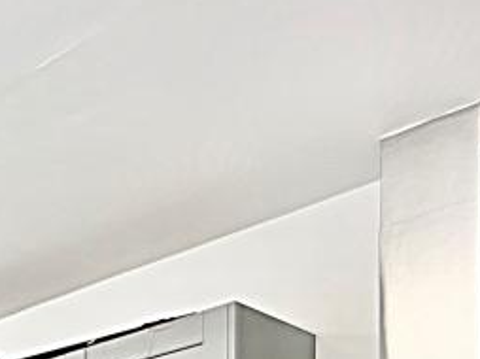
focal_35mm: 105
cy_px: 716
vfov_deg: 12.4
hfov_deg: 18.6
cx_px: 111
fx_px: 1455
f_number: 1.8
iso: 80
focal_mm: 4.25
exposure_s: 1/100
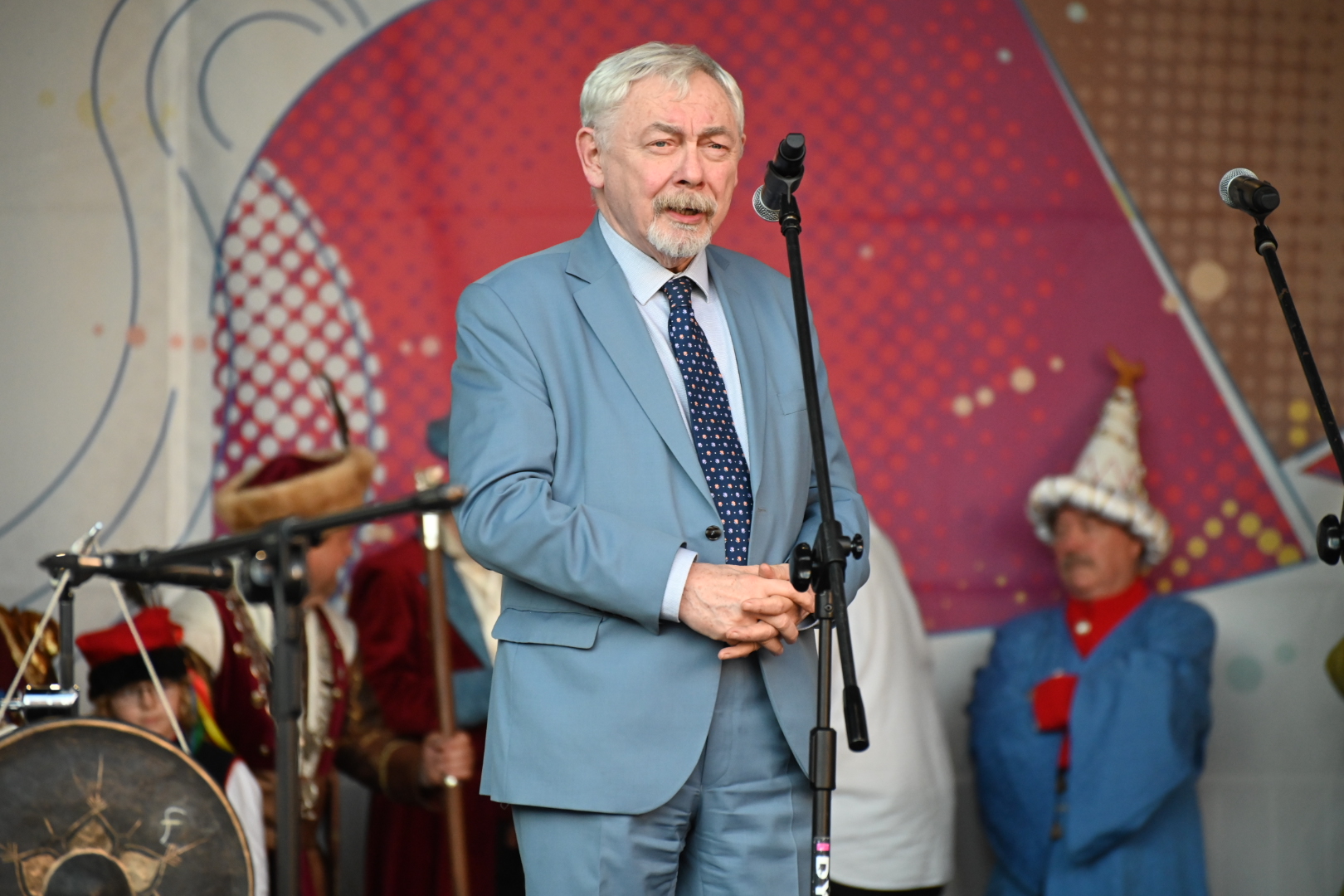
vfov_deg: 6.9
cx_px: 672
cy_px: 448
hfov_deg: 10.3
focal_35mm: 200
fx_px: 7466
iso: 3200
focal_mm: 200
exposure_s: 1/500
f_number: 5.3
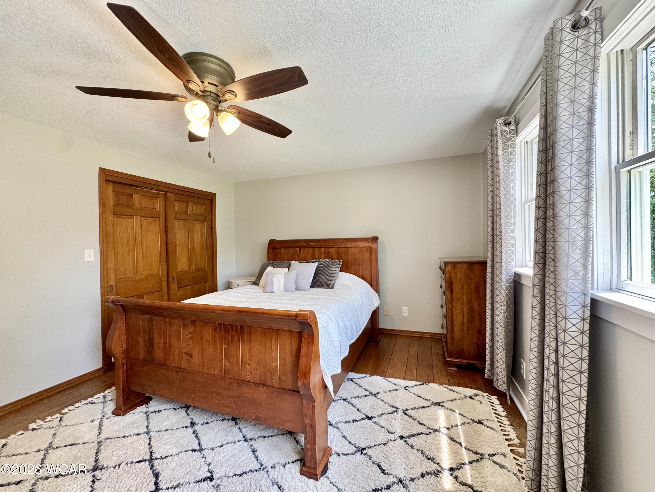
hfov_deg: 102.1
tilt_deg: -1.0
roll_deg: +0.6
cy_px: 246
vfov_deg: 85.7
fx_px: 265
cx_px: 328
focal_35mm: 14
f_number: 2.2
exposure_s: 1/99
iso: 125
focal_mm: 2.22
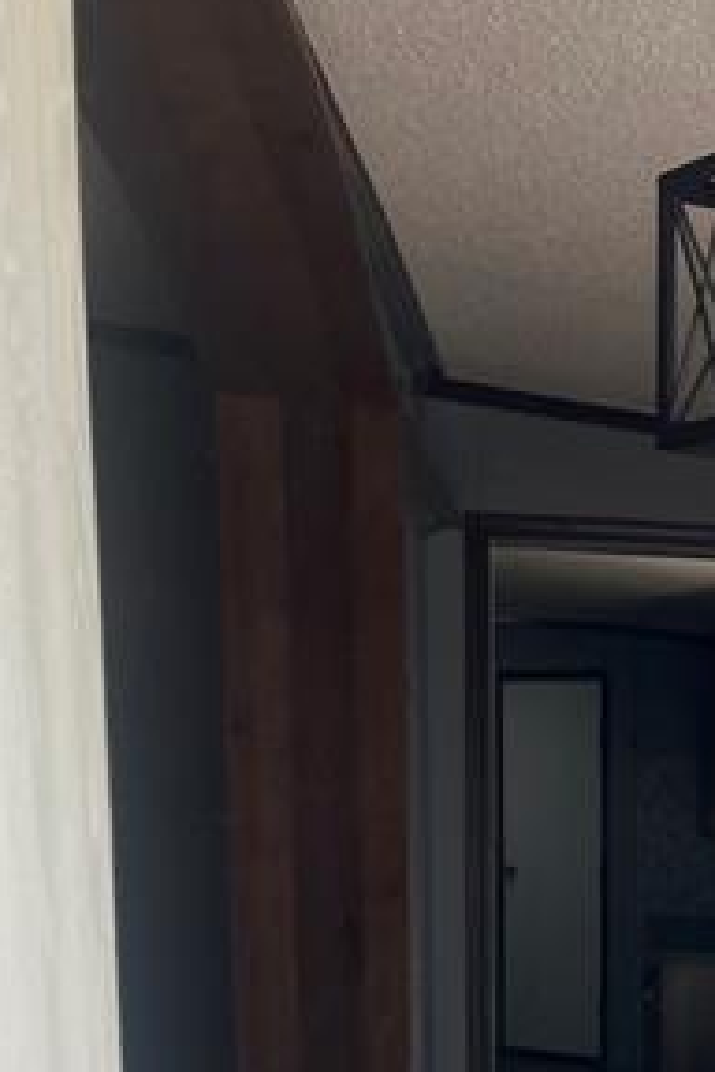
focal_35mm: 72
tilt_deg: -12.8
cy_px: 1284
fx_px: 2145
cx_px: 816
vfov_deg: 25.3
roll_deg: -1.4
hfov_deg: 18.1
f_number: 1.6
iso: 50
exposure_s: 1/340
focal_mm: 5.1
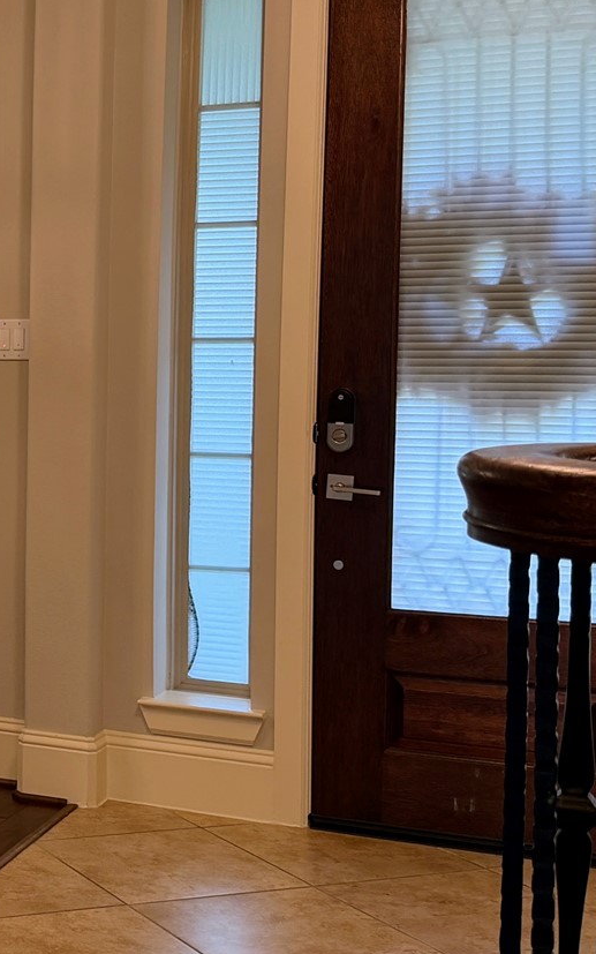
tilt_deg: -3.2
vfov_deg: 32.4
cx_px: -216
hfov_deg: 18.9
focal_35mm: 63
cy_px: 421
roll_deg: +0.2
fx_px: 1637
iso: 160
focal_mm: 6.76
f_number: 1.78
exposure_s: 1/120
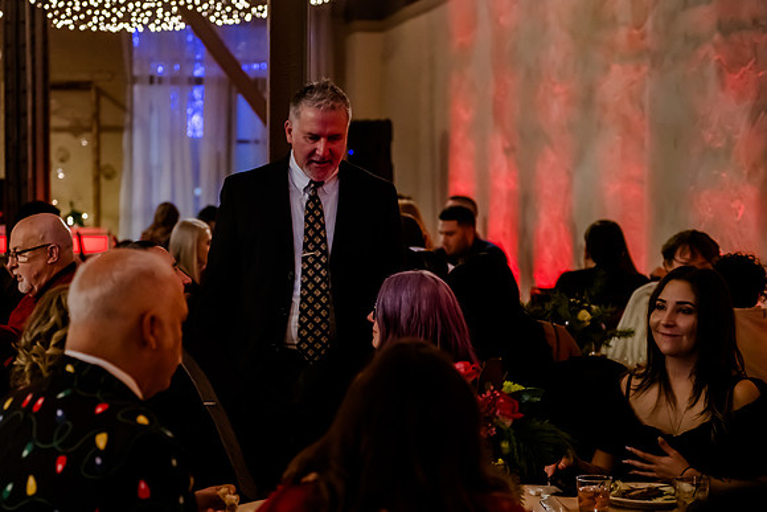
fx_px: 1771
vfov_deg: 16.4
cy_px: 274
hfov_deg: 24.3
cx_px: 249
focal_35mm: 83
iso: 4000
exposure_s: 1/125
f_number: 2.8
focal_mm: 60
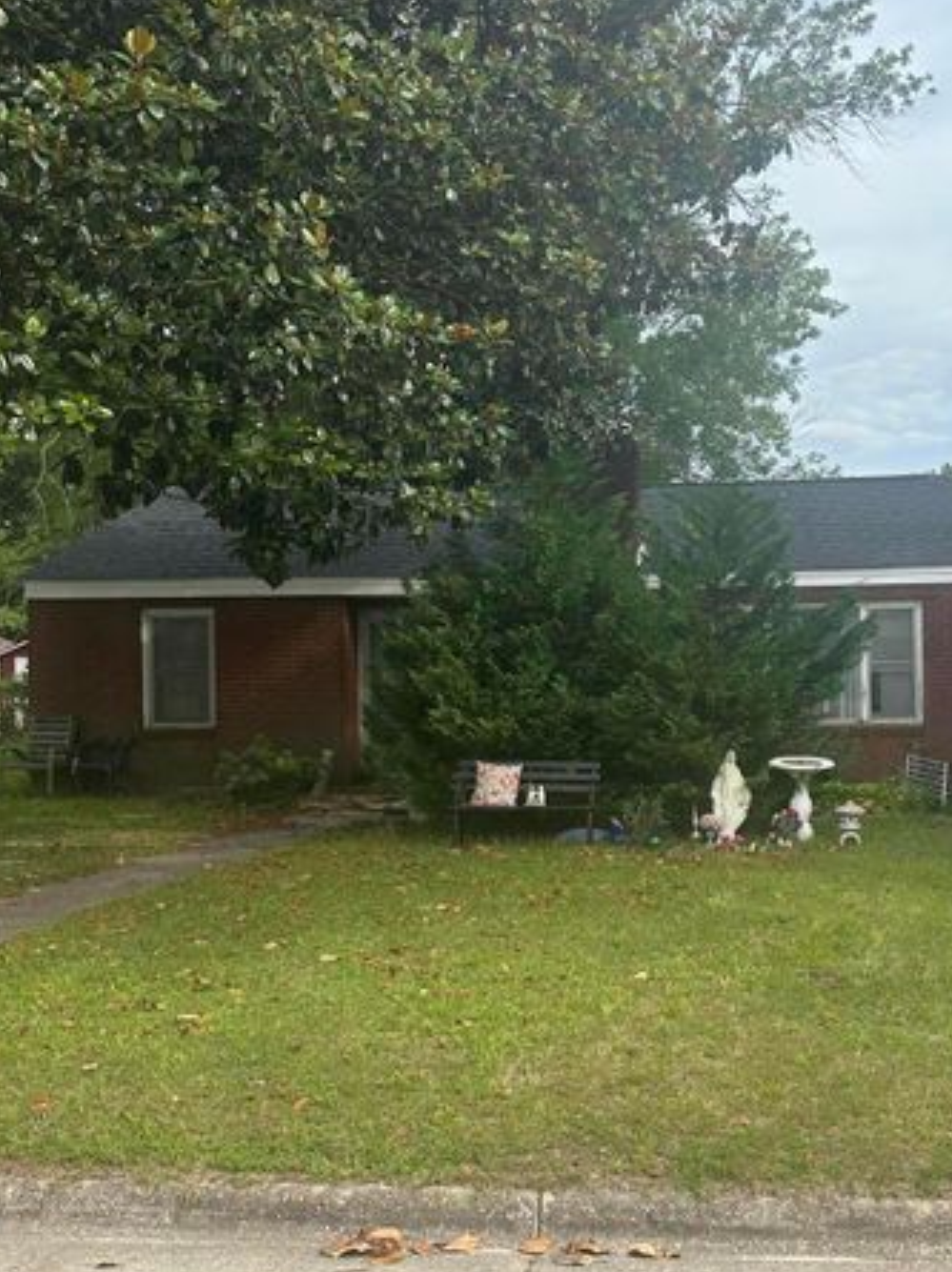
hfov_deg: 38.8
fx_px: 1322
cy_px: 662
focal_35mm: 36
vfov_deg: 51.4
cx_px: 686
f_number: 1.78
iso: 80
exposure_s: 1/1916
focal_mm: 6.86
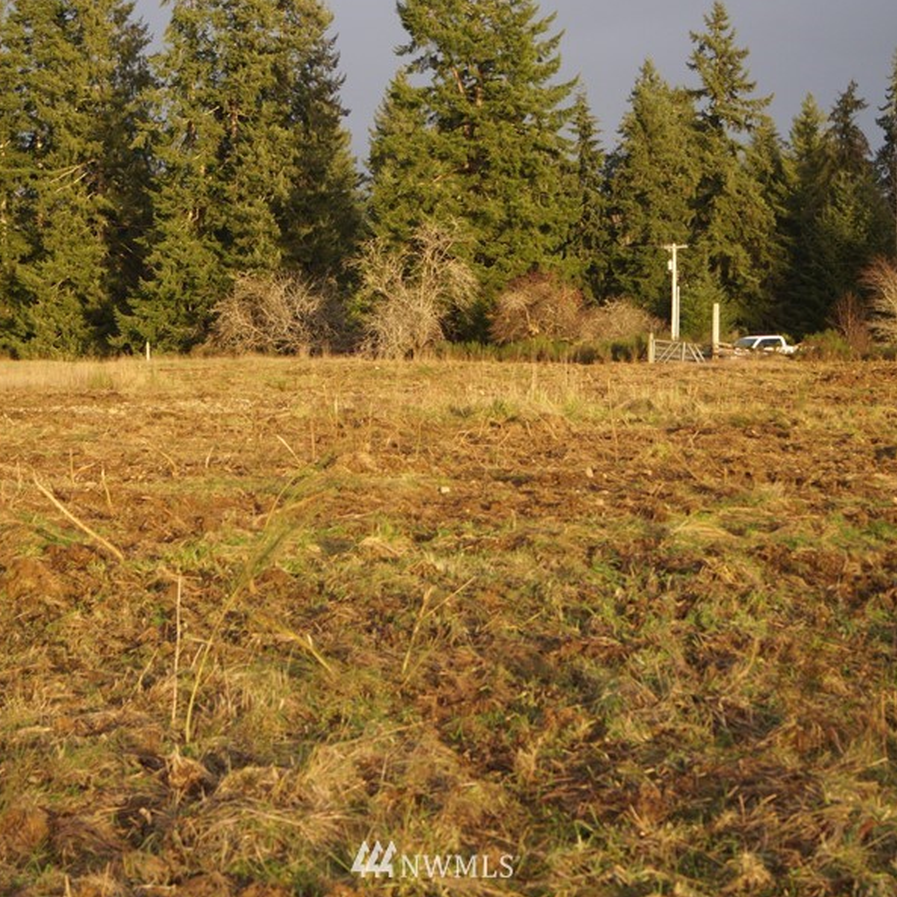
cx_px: 436
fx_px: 2052
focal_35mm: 70
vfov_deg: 24.6
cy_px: 370
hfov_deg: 24.7
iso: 250
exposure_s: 1/160
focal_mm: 30
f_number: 4.5
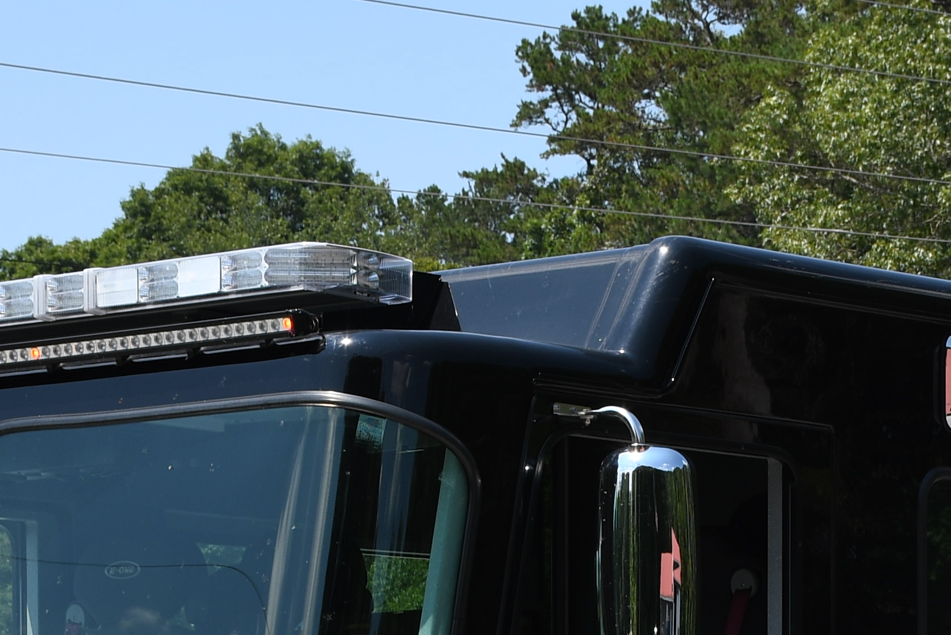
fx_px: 4650
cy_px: 972
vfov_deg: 7.7
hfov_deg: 11.6
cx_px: 772
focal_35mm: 176
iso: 100
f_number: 8
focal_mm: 34
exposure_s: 1/250
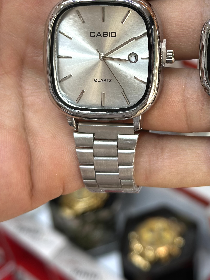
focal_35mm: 83
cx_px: 166
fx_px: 671
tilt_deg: -34.7
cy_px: 56
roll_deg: +2.4
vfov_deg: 23.2
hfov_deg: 17.6
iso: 80
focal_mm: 6.86
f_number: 1.78
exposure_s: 1/241
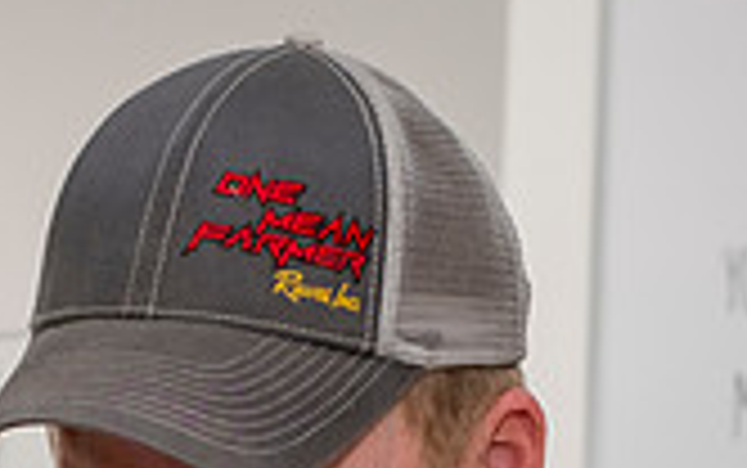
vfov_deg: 6.2
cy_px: 837
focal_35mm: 207
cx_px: 110
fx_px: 4217
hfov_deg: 10.1
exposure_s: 1/200
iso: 400
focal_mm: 50
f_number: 4
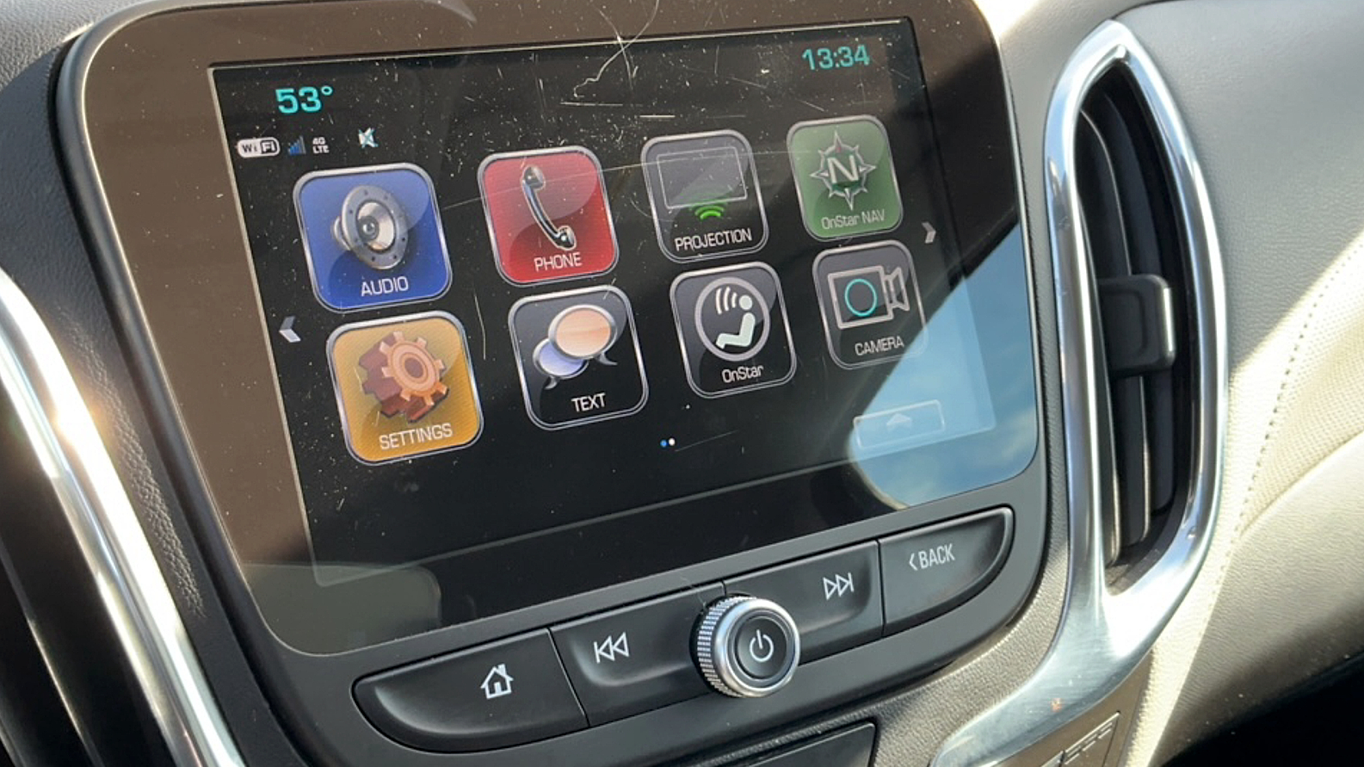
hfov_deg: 59.5
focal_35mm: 33
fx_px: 1193
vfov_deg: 35.6
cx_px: 680
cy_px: 411
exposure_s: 1/120
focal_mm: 3
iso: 32
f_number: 1.8
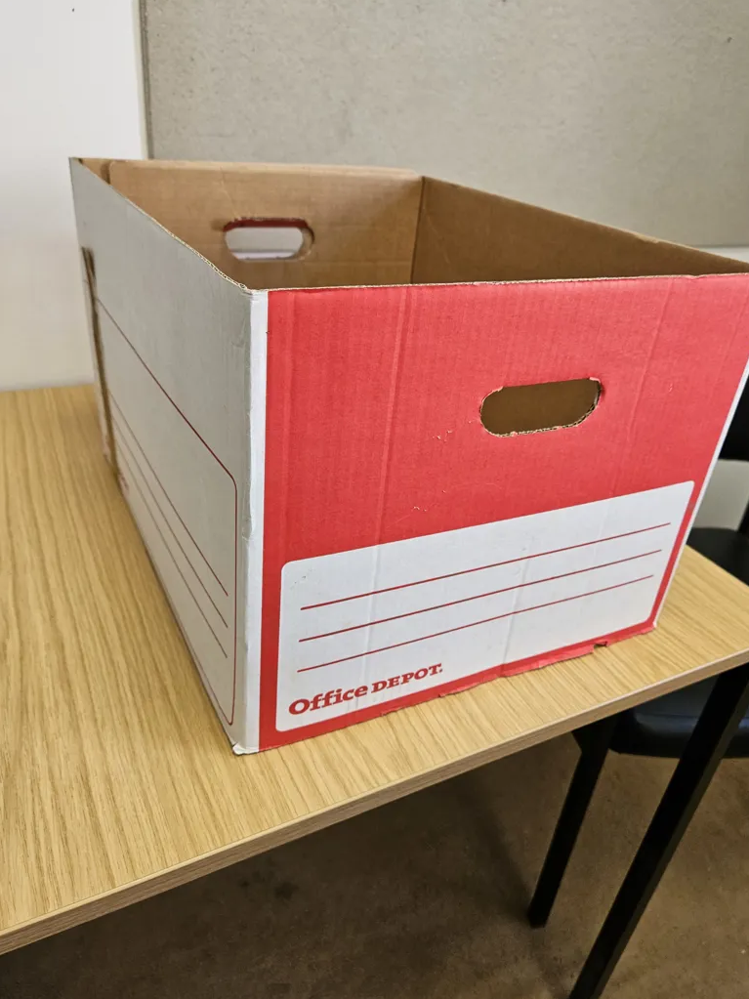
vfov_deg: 71.6
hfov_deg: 56.8
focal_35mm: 24
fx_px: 693
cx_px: 371
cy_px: 511
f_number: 1.8
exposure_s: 1/359
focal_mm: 5.4
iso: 250
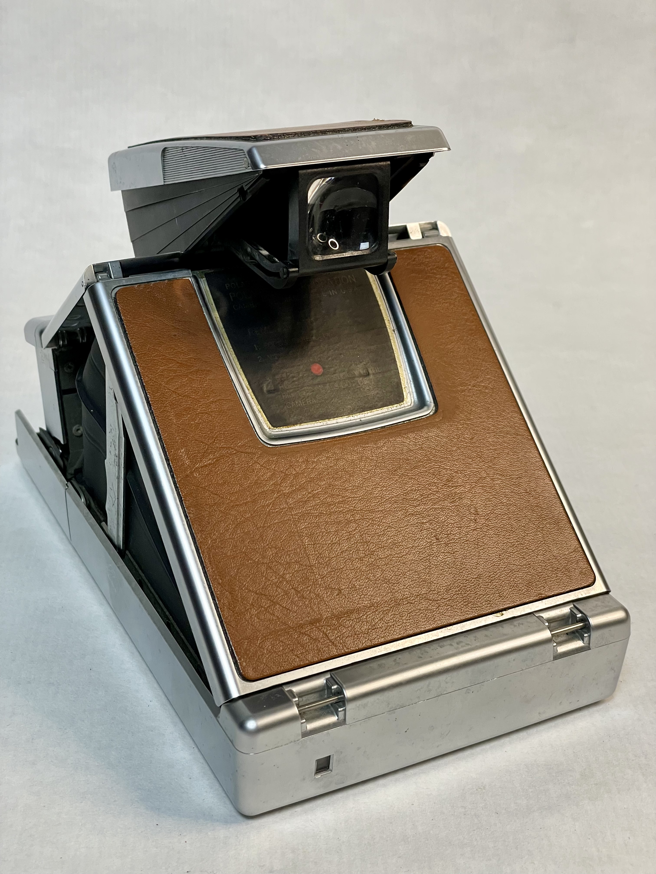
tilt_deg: -27.7
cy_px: 437
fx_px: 1314
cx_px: 328
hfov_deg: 28.0
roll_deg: -2.6
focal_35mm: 52
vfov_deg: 36.8
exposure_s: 1/100
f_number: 2
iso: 125
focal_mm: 6
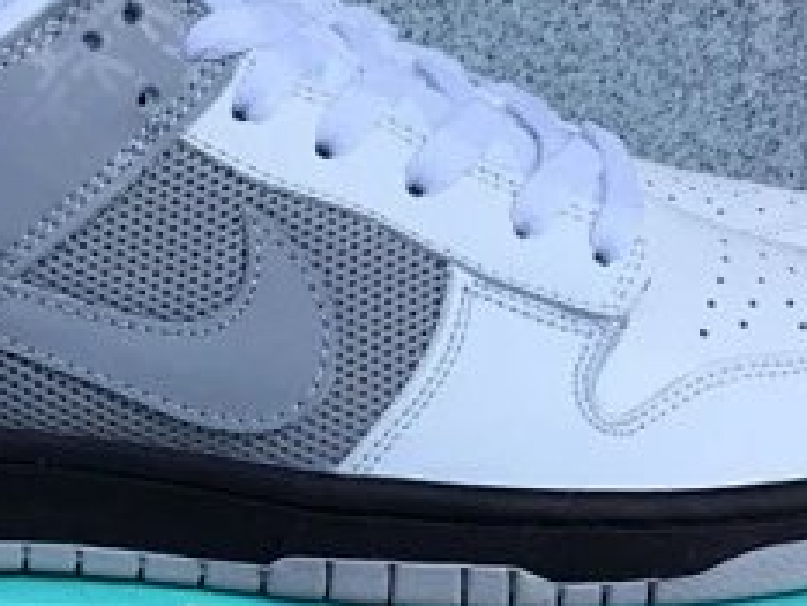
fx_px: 1983
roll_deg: -1.0
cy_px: 485
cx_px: 256
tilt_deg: -19.0
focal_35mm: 85
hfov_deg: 22.9
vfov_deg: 17.2
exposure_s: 1/397
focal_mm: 3.3
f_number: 2.4
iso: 25
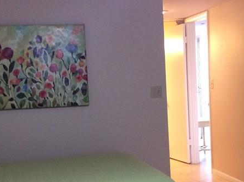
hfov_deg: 26.4
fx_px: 520
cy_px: 167
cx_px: 126
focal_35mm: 74
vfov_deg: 19.4
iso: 100
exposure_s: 1/24
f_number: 2.4
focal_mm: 3.3
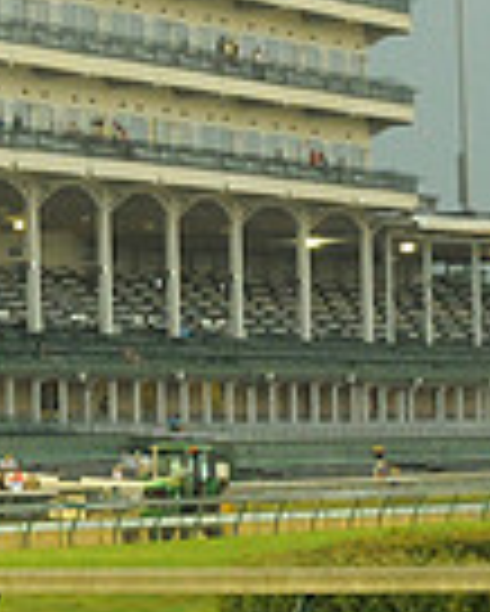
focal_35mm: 420
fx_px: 7605
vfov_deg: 4.6
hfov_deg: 3.6
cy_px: 232
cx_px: -670
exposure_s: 1/60
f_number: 7.1
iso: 1600
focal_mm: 70
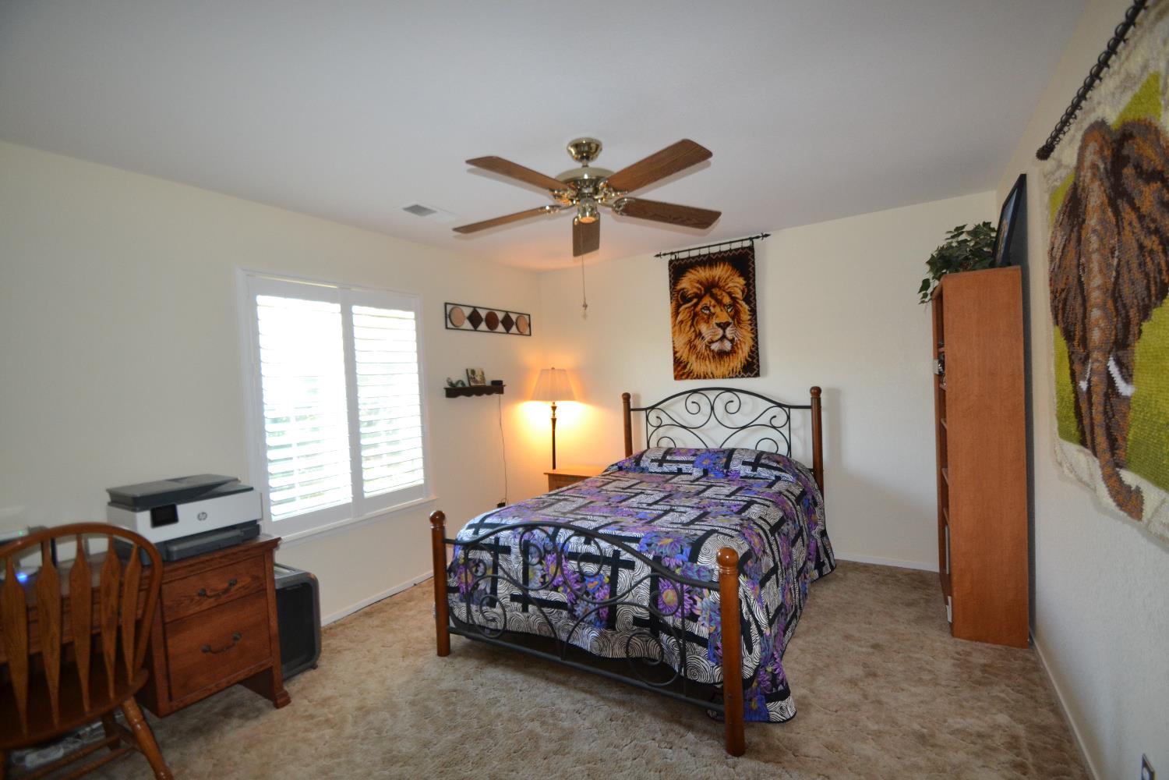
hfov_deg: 100.4
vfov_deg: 77.3
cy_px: 390
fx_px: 487
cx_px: 584
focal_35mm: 15
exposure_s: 1/60
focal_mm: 10
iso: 1100
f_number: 3.5
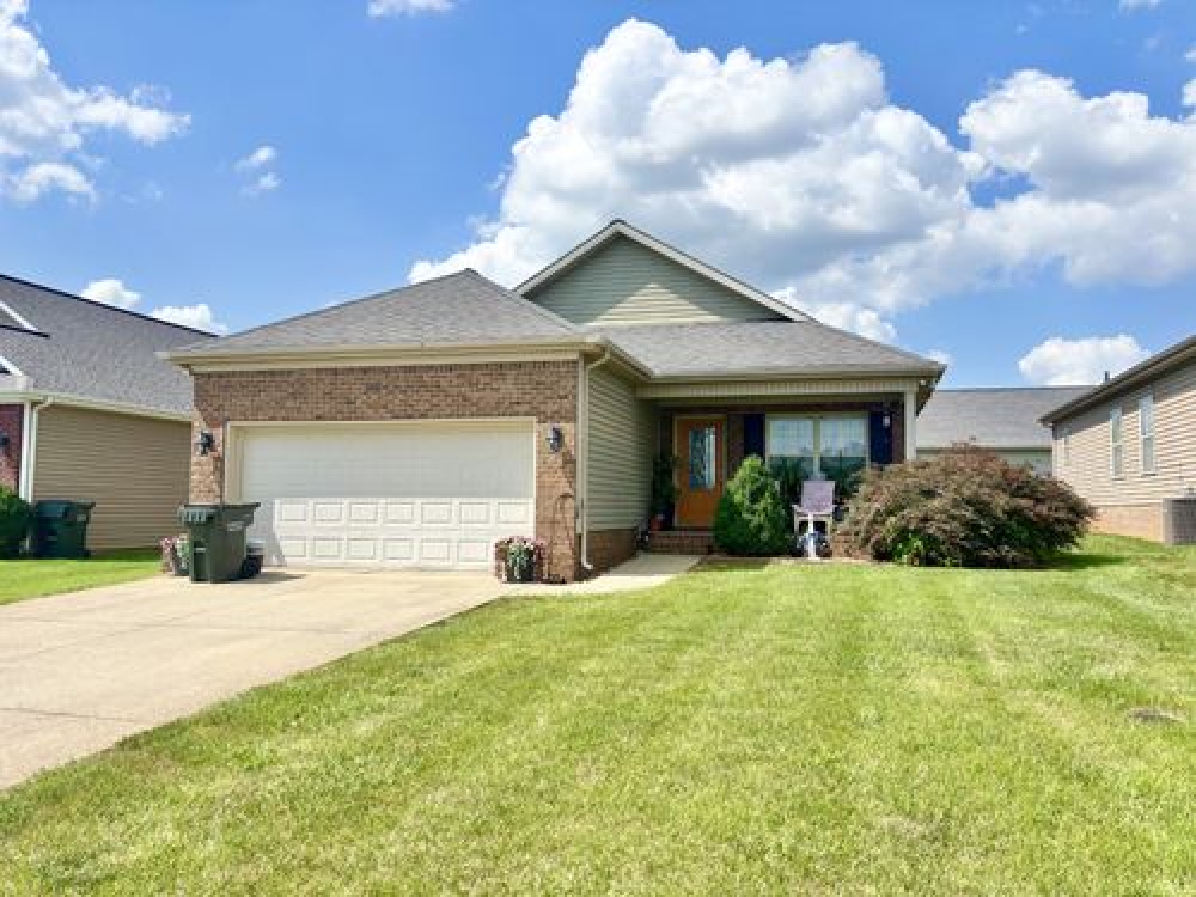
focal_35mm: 26
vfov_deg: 53.1
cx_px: 598
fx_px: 898
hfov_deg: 67.3
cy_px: 448
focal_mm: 5.96
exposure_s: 1/4630
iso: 50
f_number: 1.6
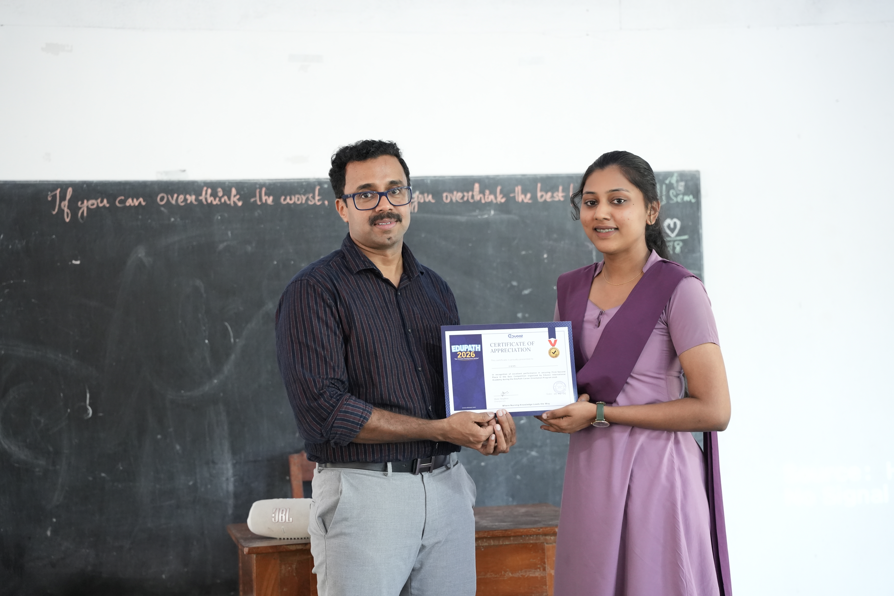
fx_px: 1738
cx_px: 447
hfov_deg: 28.8
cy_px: 298
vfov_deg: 19.5
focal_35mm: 70
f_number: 2.8
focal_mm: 70
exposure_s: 1/100
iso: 3200
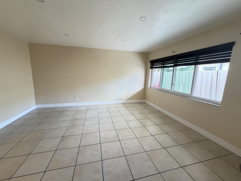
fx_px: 97
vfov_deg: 85.7
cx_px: 120
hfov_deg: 102.1
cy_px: 90
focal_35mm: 14
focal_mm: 2.22
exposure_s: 1/60
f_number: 2.2
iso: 250
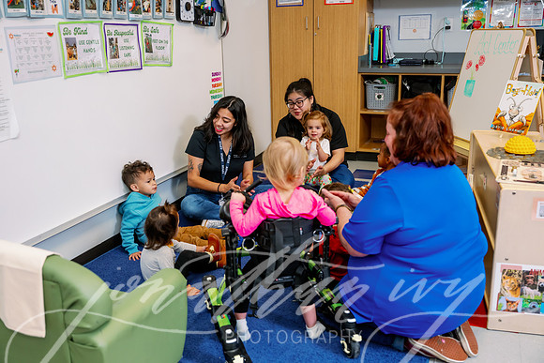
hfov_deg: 54.4
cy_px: 182
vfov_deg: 37.9
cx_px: 272
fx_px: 529
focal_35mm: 35
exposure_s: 1/200
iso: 800
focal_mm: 35
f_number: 3.5
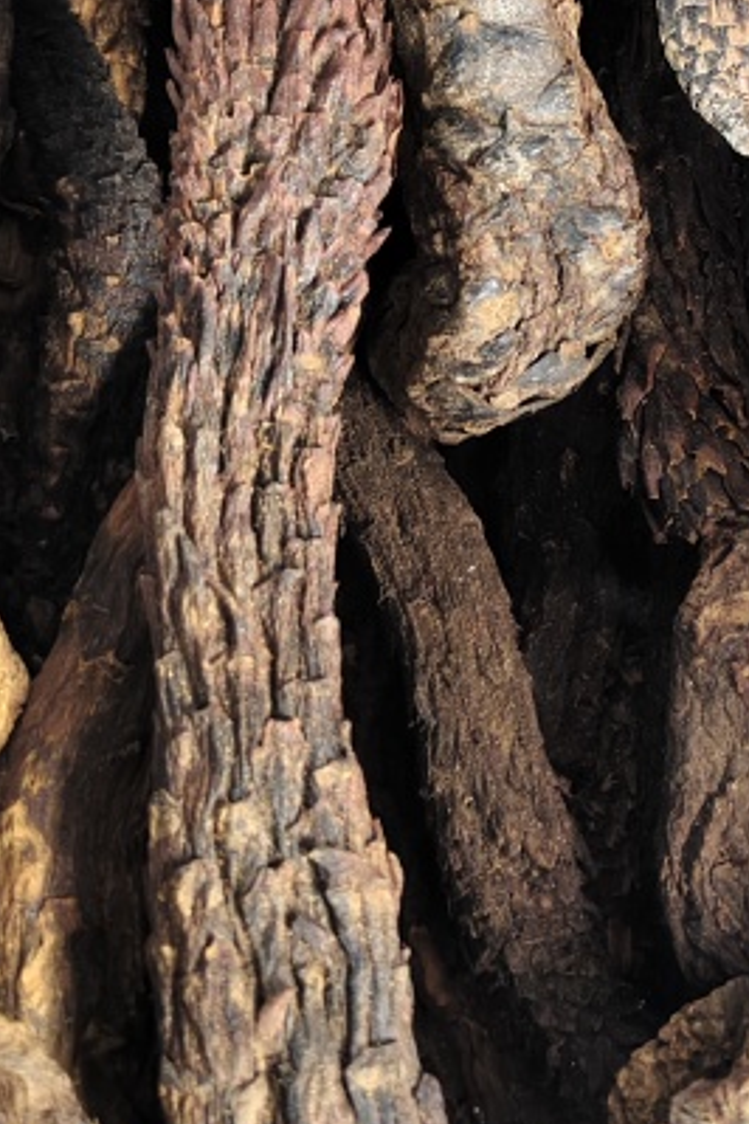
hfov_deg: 20.7
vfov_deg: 30.7
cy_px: 235
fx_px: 1997
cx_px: 698
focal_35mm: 64
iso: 758
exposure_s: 1/33.3
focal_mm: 5.56
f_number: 1.88
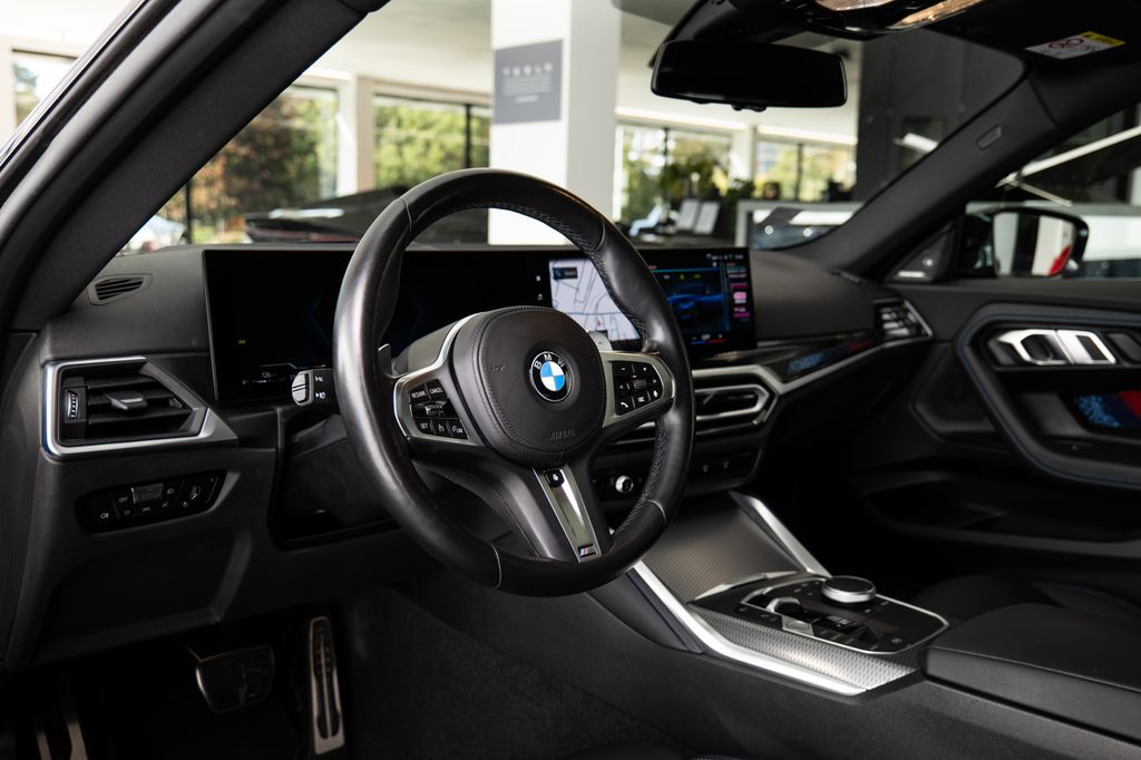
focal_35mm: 31
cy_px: 385
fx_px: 970
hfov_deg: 60.9
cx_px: 564
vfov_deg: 42.8
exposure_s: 1/80
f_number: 4.1
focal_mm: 29
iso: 160
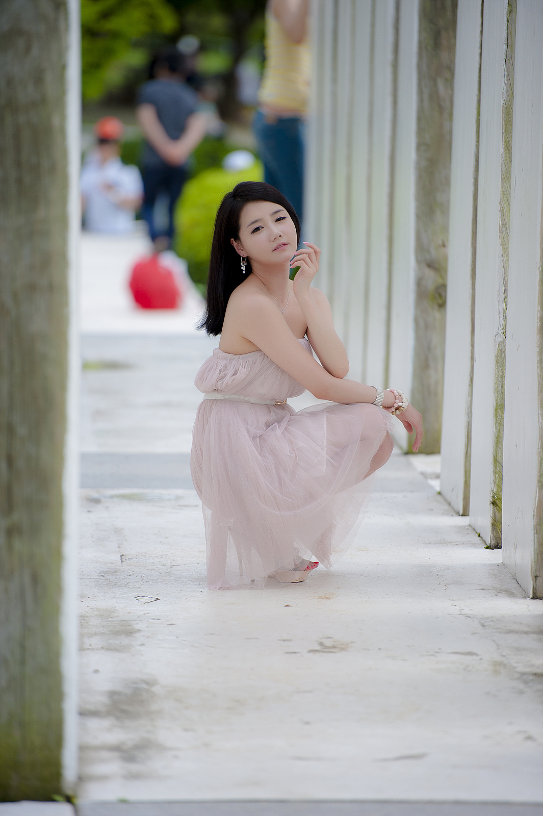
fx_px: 4530
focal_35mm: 200
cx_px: 272
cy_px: 408
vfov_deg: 10.3
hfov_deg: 6.9
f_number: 2.8
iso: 250
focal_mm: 200
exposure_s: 1/1250
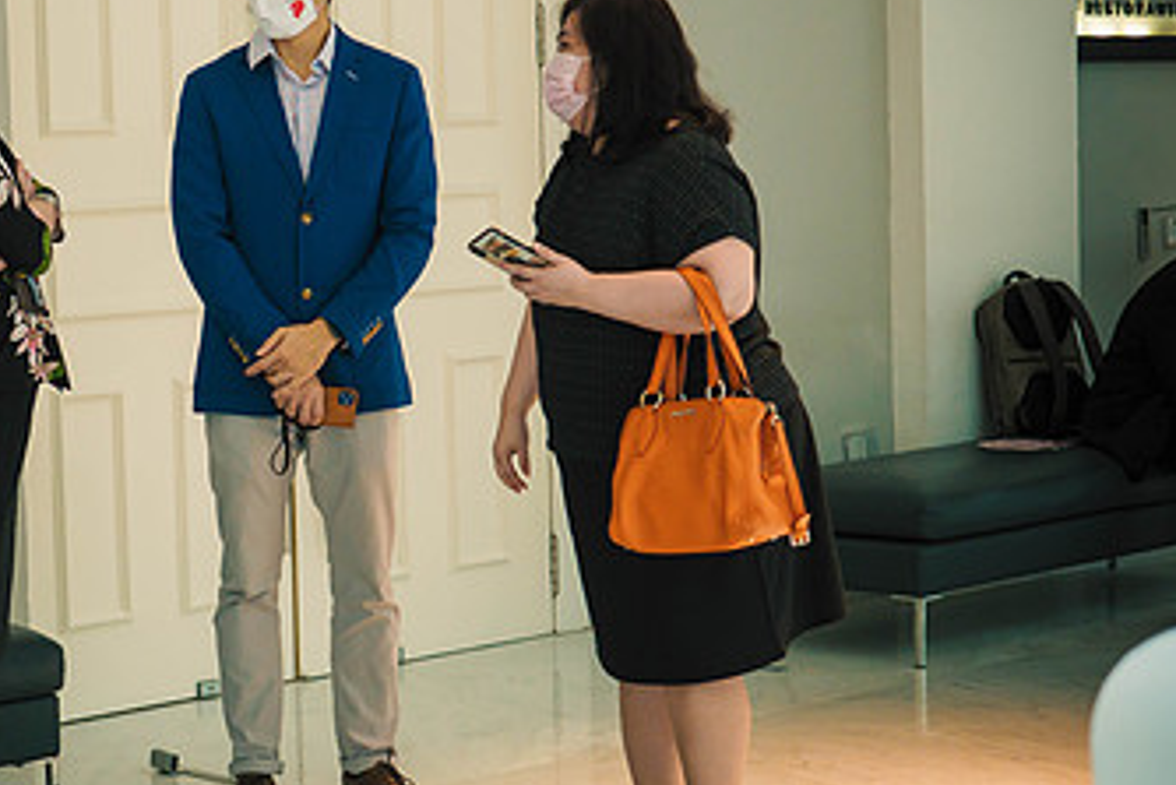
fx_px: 3006
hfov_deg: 21.7
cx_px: 173
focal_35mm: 92
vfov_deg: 14.9
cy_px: 371
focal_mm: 25
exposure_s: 1/80
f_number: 1.7
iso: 400
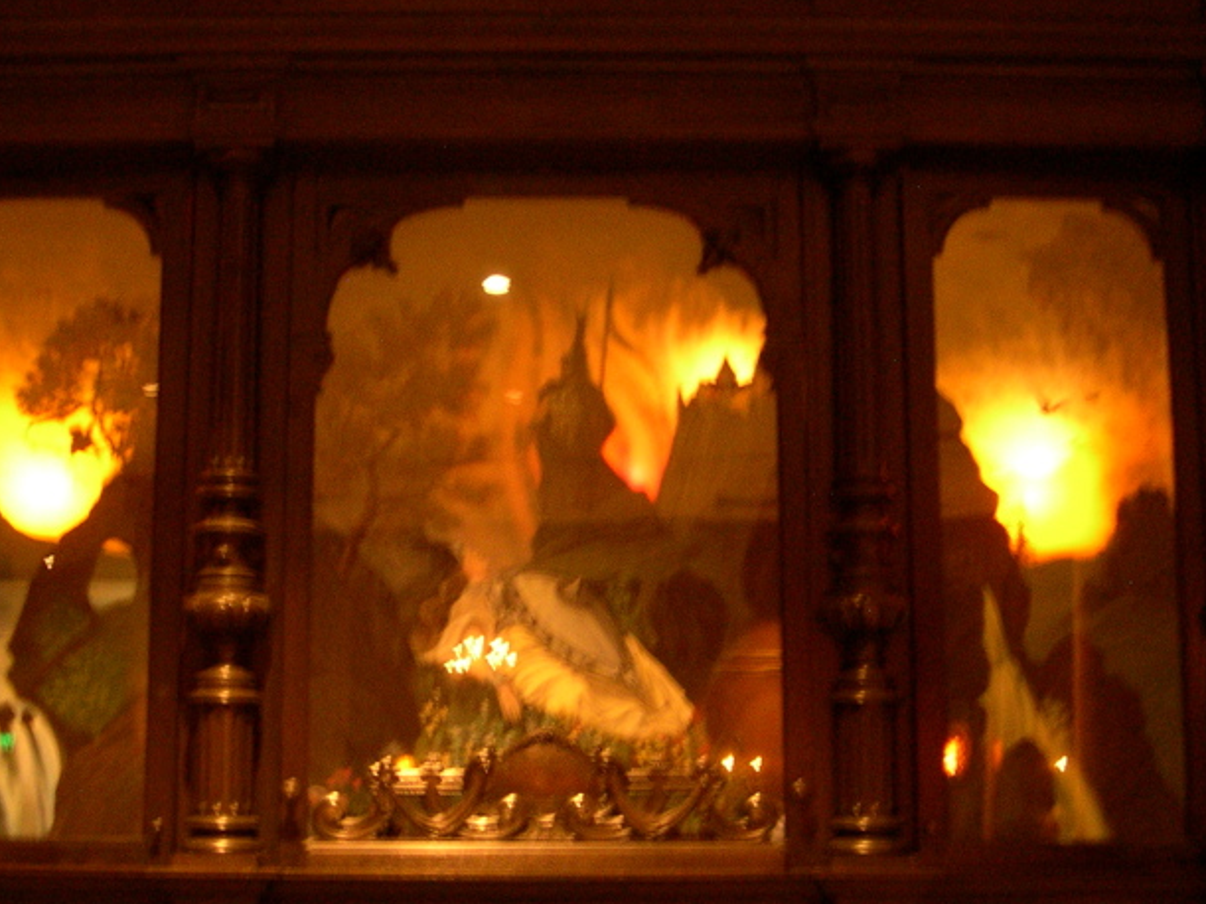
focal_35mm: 55
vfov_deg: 26.5
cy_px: 470
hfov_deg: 34.9
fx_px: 1916
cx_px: 523
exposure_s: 1/1.2
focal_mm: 9
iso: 400
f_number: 2.9
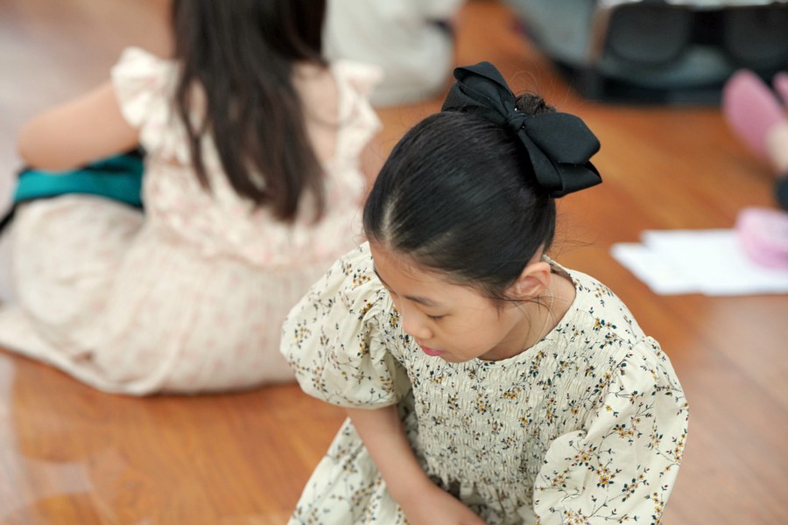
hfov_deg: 16.0
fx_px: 2802
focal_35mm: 128
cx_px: 394
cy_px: 262
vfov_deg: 10.7
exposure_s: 1/160
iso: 1600
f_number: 4
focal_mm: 128
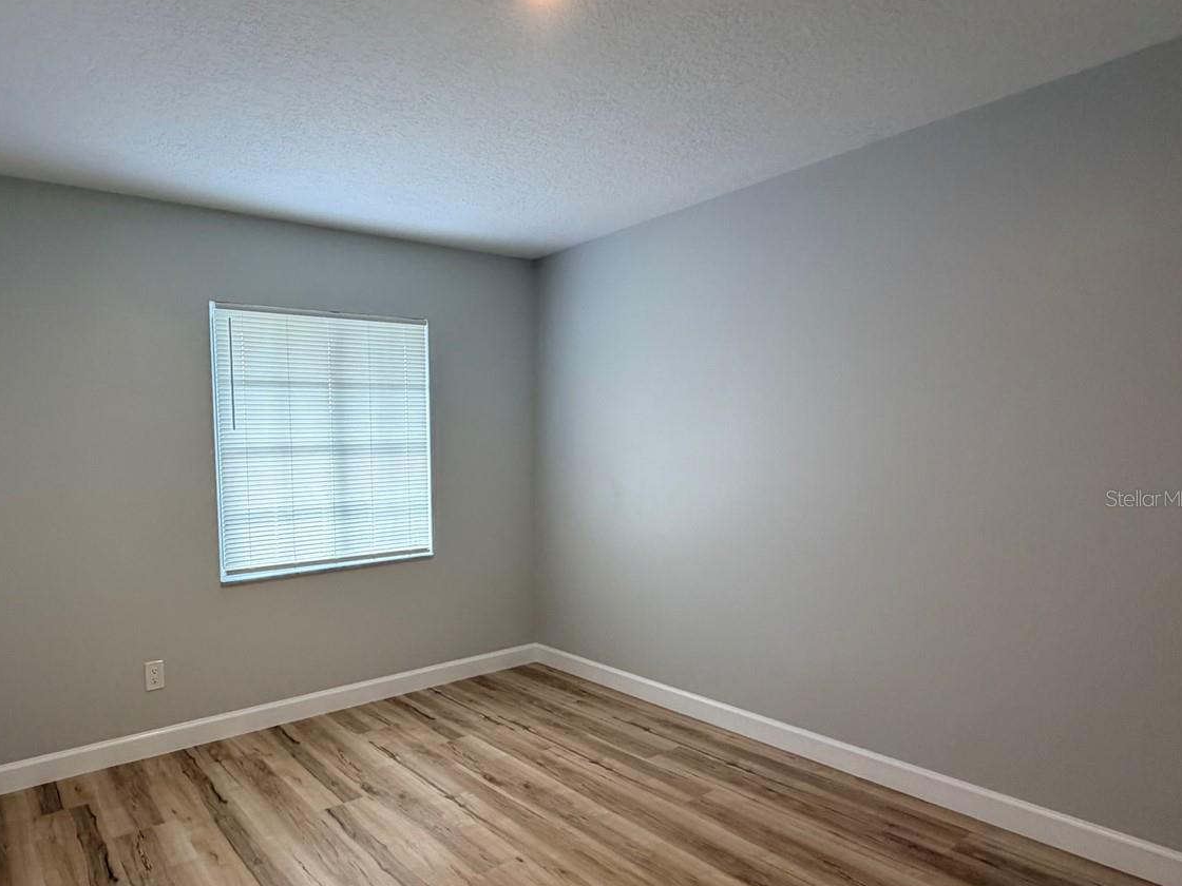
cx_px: 361
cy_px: 498
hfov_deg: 78.1
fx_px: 683
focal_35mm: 20
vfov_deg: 65.7
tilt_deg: -5.2
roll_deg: +1.3
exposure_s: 1/120
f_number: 2.2
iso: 250
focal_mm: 2.22
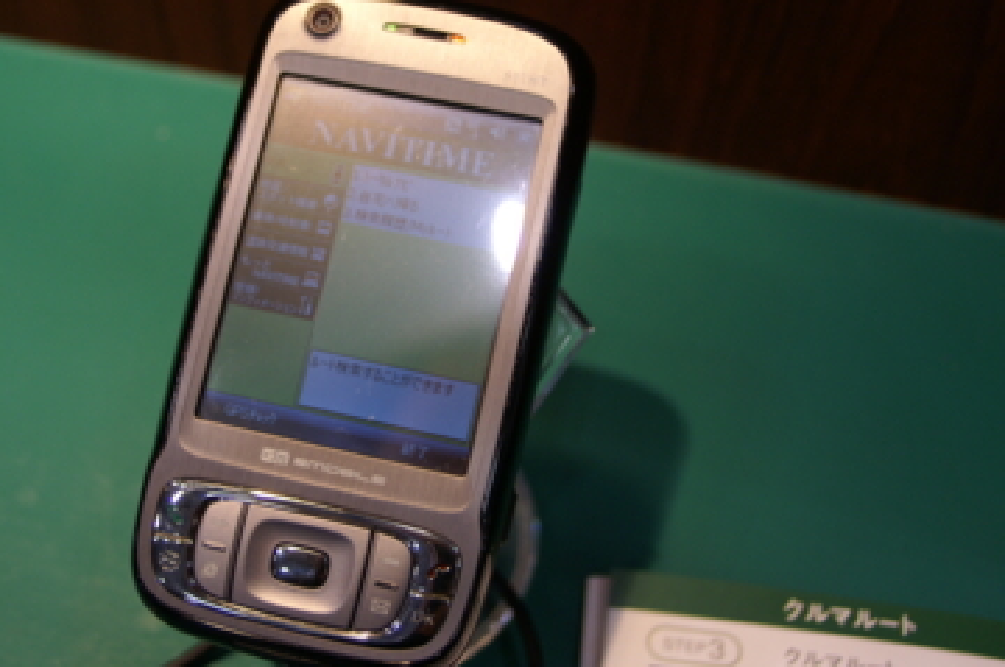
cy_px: 292
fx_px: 1561
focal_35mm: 56
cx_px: 402
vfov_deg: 24.1
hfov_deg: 35.6
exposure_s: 1/50
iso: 400
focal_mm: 28
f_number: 4.5
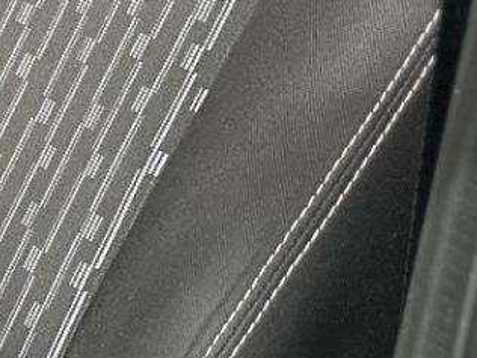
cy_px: -2
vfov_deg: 10.1
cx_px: -652
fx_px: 2012
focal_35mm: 146
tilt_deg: -18.1
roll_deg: +1.3
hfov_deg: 11.3
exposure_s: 1/60
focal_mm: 6.86
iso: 800
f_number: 1.78
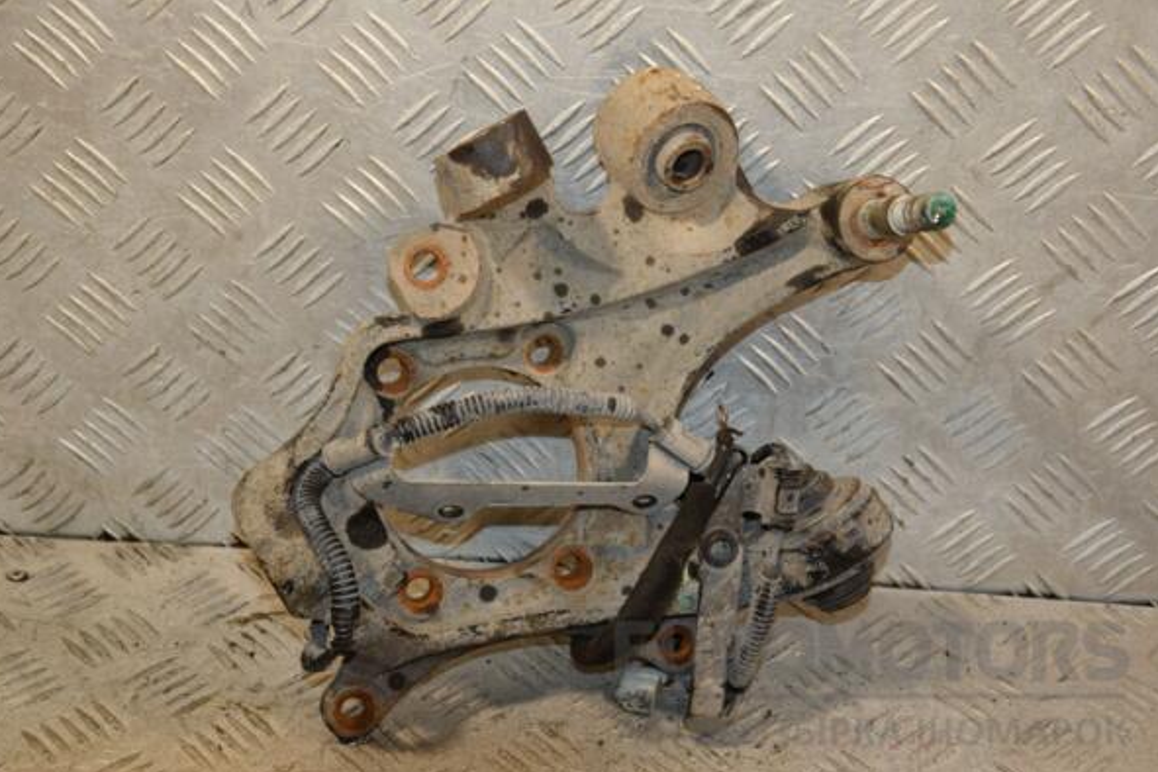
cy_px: 390
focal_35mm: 69
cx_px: 578
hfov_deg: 29.4
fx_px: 2203
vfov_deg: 19.9
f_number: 5
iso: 800
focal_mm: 45
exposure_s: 1/200
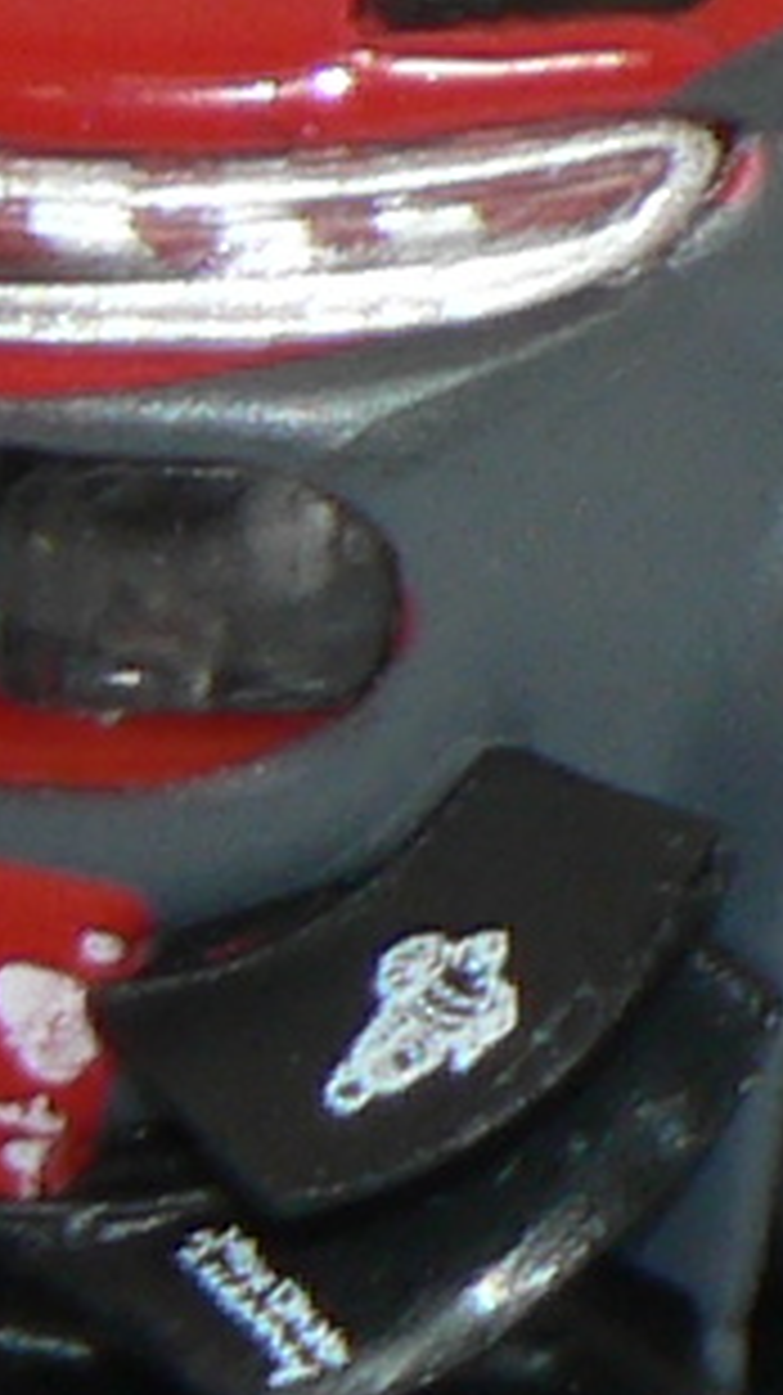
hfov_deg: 1.2
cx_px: 1620
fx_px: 37895
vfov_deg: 2.1
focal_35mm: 1025
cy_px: -1310
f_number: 3.2
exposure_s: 1/60
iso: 80
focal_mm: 19
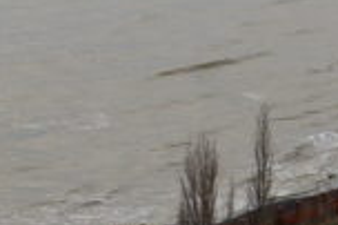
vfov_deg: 7.3
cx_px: 865
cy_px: -193
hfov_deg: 9.7
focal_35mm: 182
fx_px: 1707
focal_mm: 18
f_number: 10
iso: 400
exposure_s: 1/250
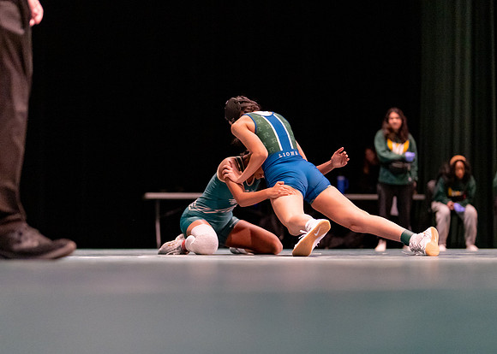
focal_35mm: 85
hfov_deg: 23.5
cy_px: 194
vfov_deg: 16.9
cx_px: 250
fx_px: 1195
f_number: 1.2
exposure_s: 1/1000
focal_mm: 50
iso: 2000
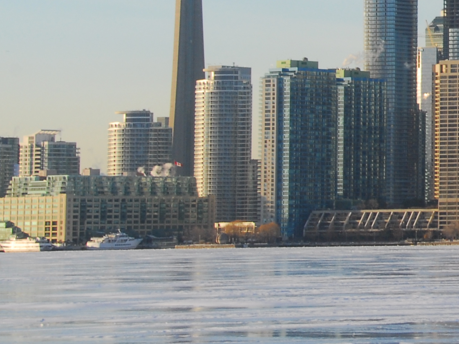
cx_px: 733
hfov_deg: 8.4
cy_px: -51
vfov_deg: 6.5
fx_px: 3036
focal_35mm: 229
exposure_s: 1/90
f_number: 16
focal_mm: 46
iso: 250
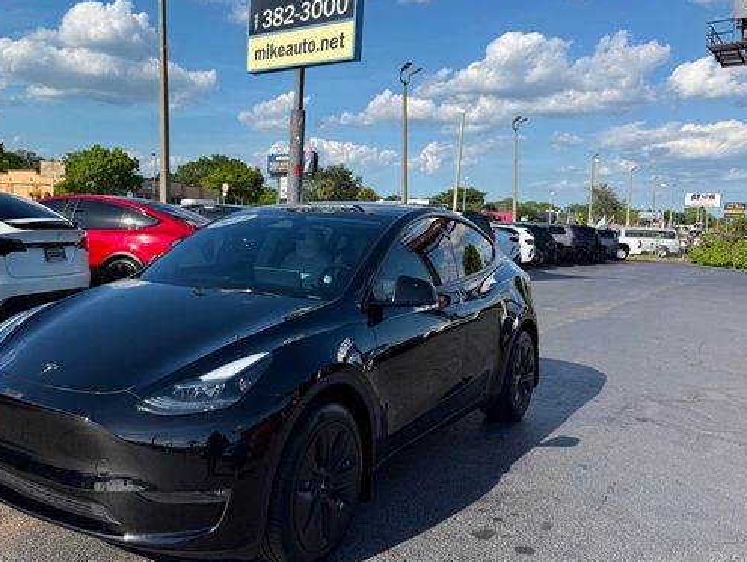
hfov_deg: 57.4
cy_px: 251
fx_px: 669
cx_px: 270
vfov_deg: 45.4
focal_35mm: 31
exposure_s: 1/5319
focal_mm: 6.76
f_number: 1.78
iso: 80
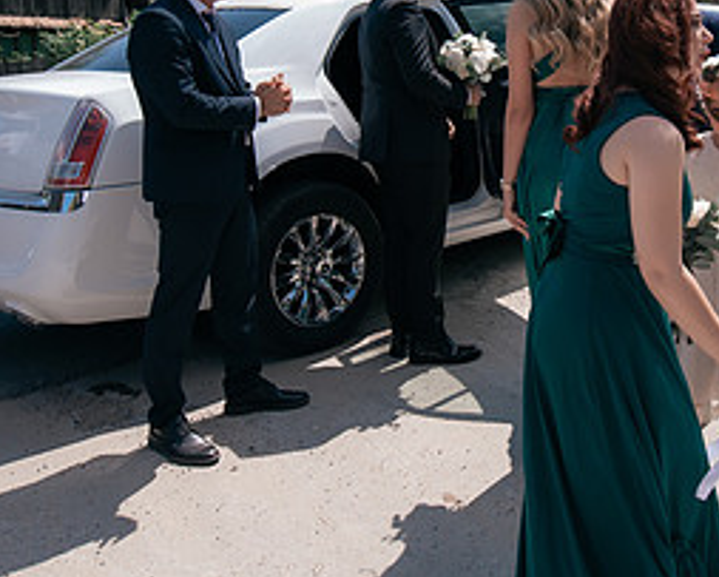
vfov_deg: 36.2
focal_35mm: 40
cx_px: 539
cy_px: 116
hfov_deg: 44.2
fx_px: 852
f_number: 3.5
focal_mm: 15
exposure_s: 1/2500
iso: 320
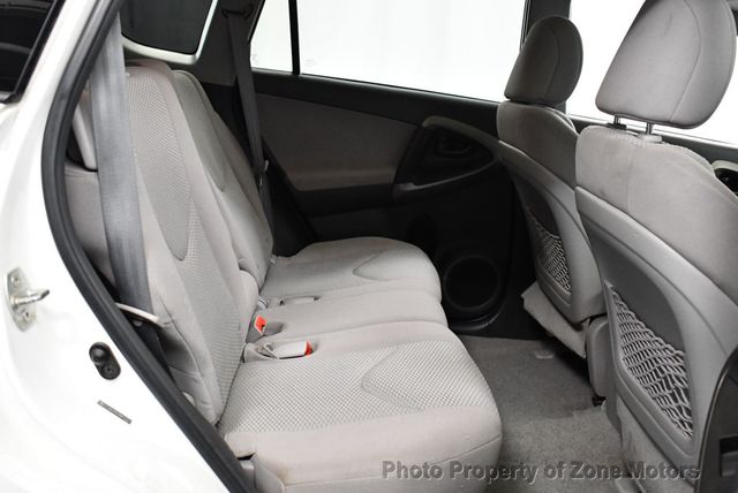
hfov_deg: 53.1
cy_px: 246
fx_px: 739
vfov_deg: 36.9
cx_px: 369
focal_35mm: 36
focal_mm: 18
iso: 3200
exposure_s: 1/125
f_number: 3.5
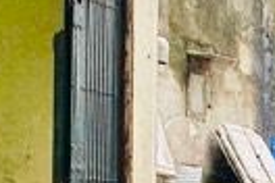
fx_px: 863
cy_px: 191
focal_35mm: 113
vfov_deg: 12.0
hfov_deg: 18.1
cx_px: 169
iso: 100
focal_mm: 2.22
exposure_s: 1/100
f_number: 2.2
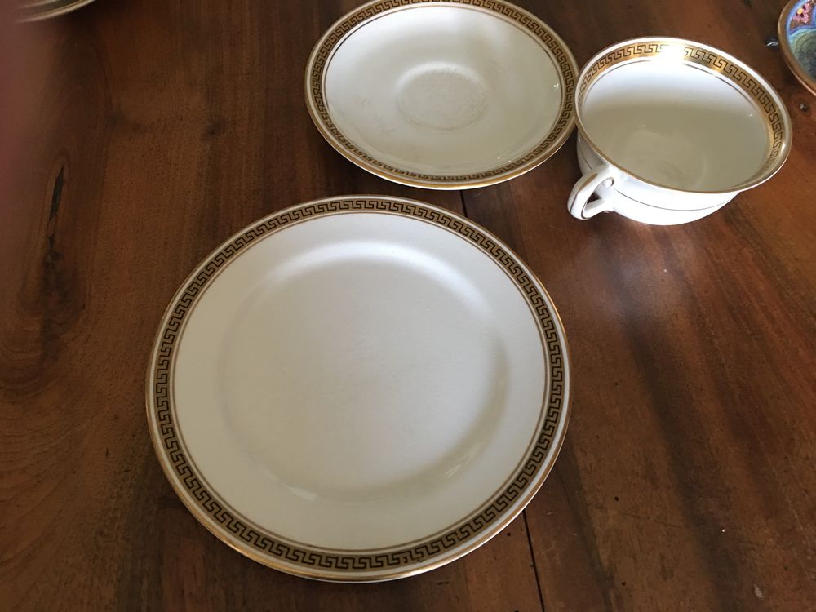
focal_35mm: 29
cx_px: 408
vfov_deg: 48.2
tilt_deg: -58.4
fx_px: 684
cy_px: 306
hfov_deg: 61.7
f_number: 2.2
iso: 100
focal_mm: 4.15
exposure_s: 1/15
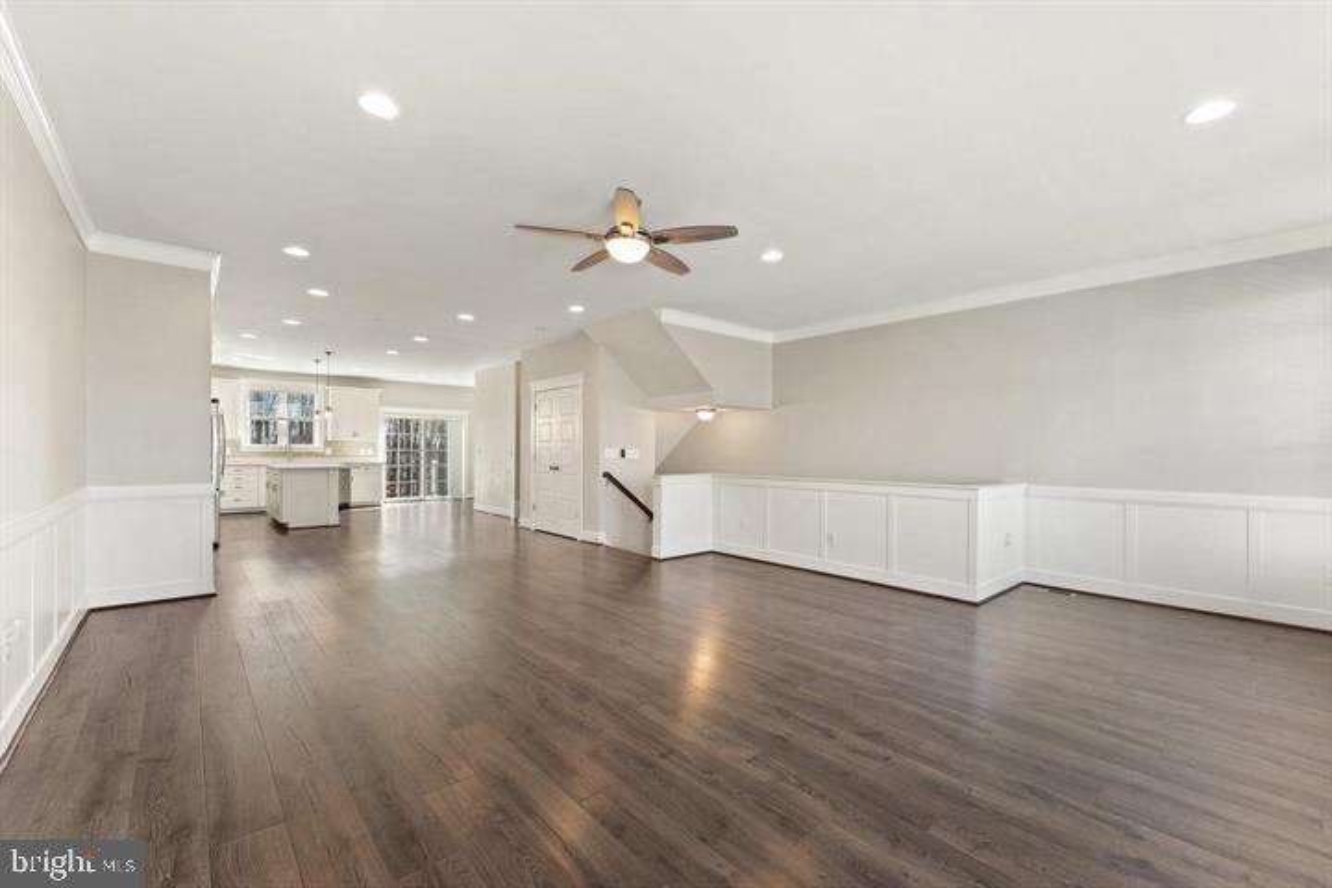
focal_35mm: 14
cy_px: 444
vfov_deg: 81.2
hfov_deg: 104.3
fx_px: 518
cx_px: 666
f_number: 8
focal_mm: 14
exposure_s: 1/8
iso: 500
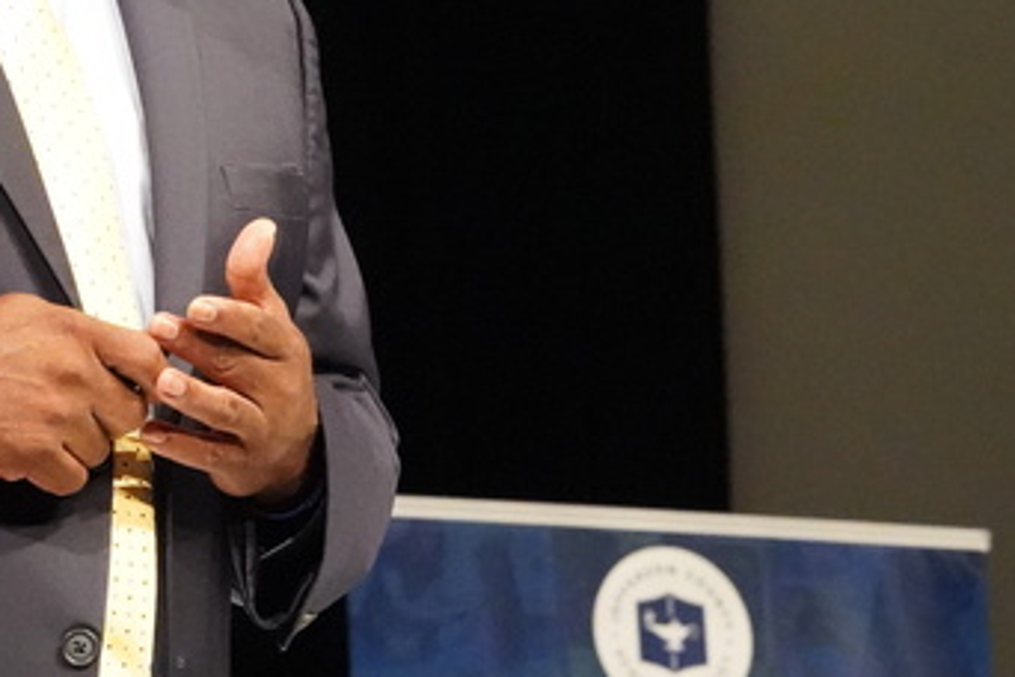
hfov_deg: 6.3
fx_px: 9191
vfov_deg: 4.2
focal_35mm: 326
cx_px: 433
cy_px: 168
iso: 20000
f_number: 10
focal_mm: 109
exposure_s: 1/320
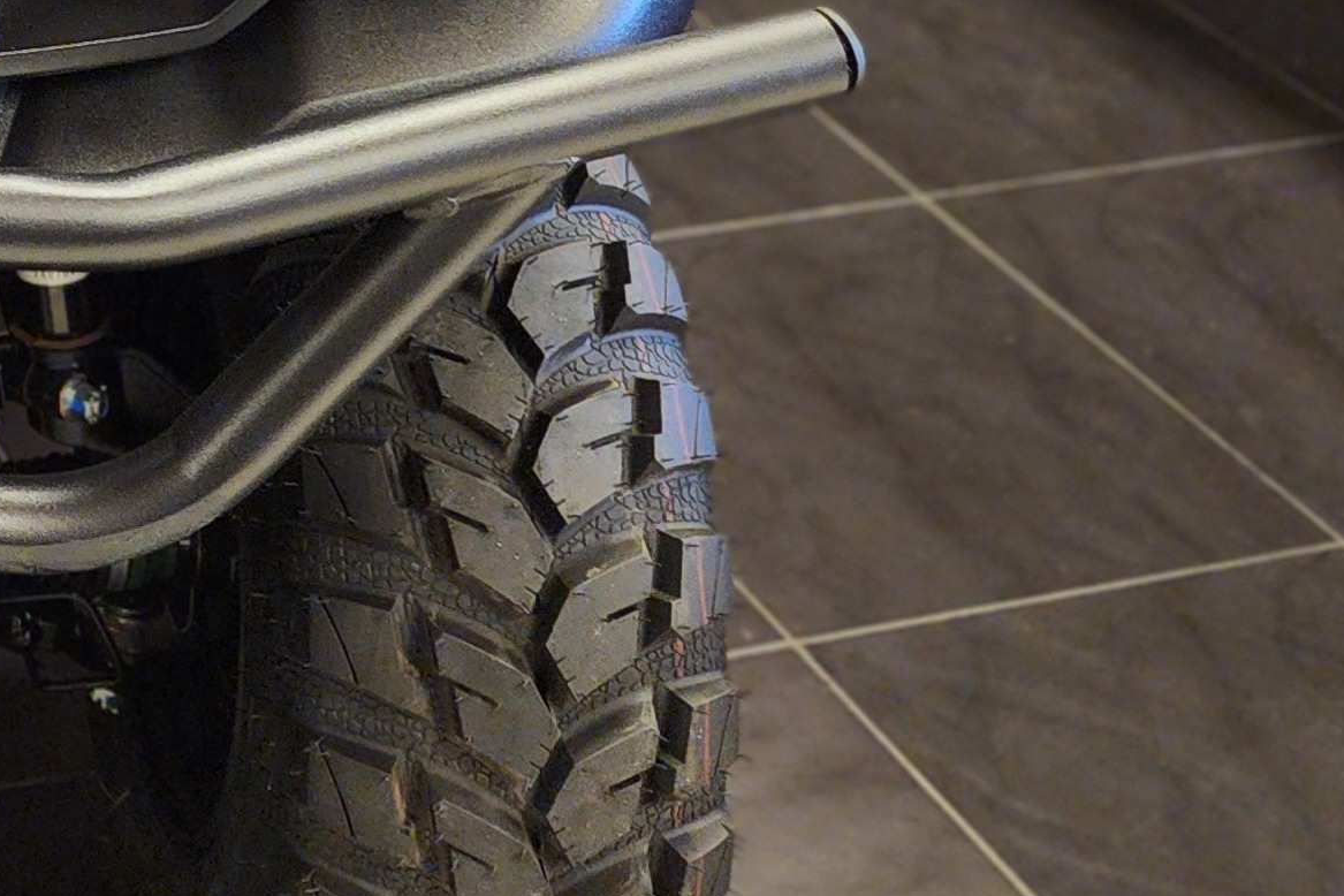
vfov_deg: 14.9
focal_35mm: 82
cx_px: -529
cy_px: -615
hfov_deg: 21.7
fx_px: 3061
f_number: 1.8
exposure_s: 1/40
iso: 320
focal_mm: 6.4
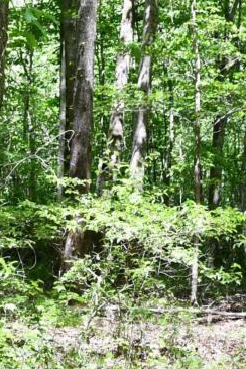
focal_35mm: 118
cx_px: 182
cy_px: 218
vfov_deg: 17.3
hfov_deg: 11.6
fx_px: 1209
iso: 400
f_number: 4
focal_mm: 18
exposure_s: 1/250
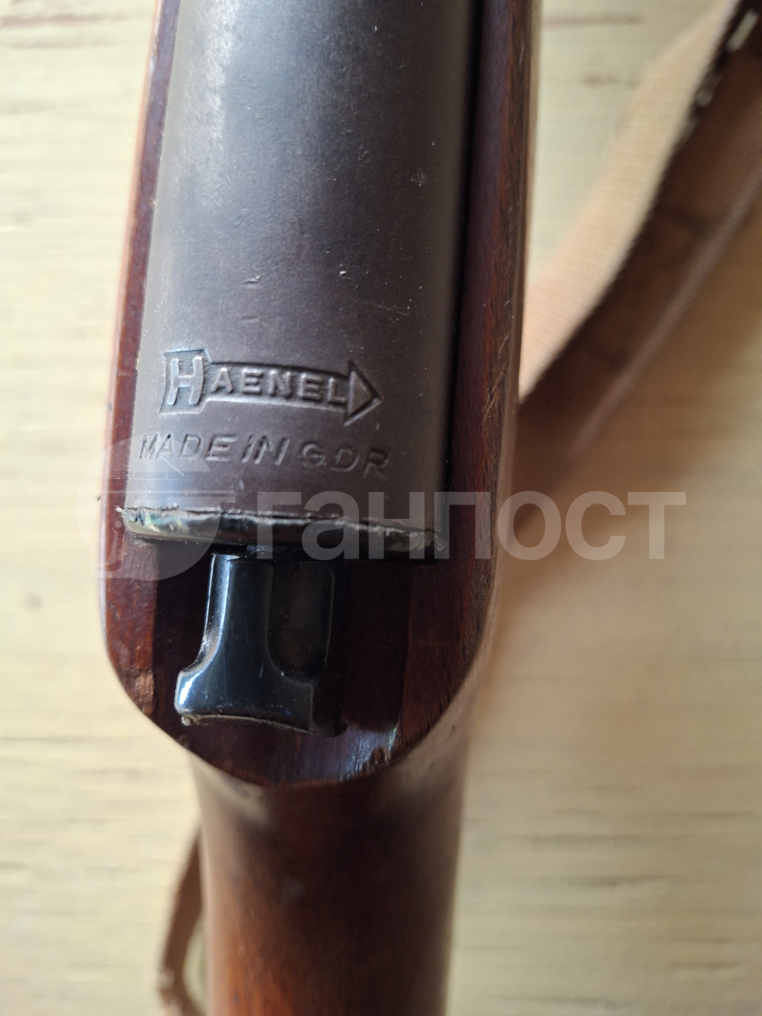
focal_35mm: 25
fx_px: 734
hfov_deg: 54.9
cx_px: 381
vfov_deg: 69.4
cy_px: 508
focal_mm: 4.69
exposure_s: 1/50
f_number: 1.8
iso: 200
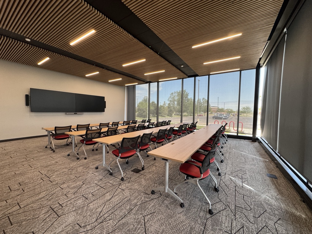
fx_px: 126
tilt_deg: -3.6
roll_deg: -1.1
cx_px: 156
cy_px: 117
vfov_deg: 85.7
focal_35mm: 14
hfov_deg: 102.1
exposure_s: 1/99
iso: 160
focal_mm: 2.22
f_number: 2.2
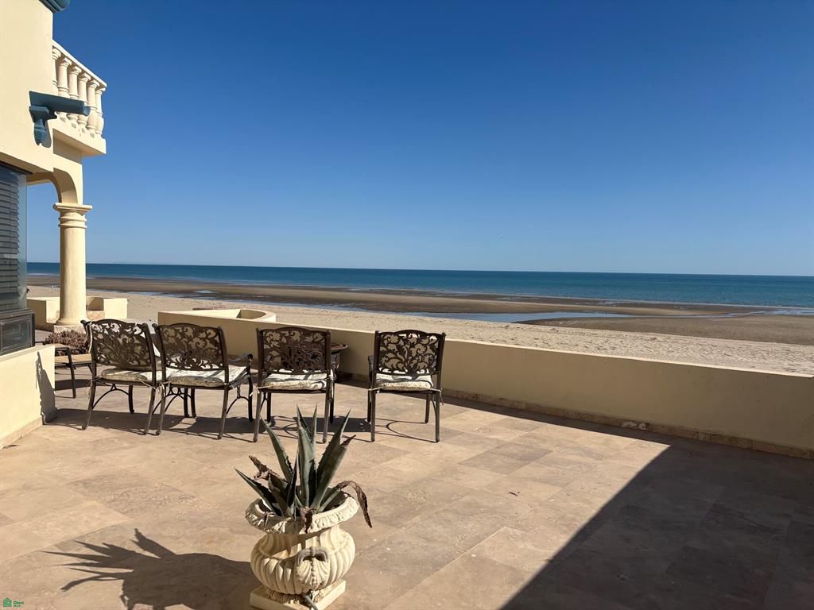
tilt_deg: -1.0
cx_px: 407
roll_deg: -1.3
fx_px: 611
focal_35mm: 26
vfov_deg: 53.1
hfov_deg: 67.3
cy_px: 305
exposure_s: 1/7194
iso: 50
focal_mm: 5.96
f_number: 1.6
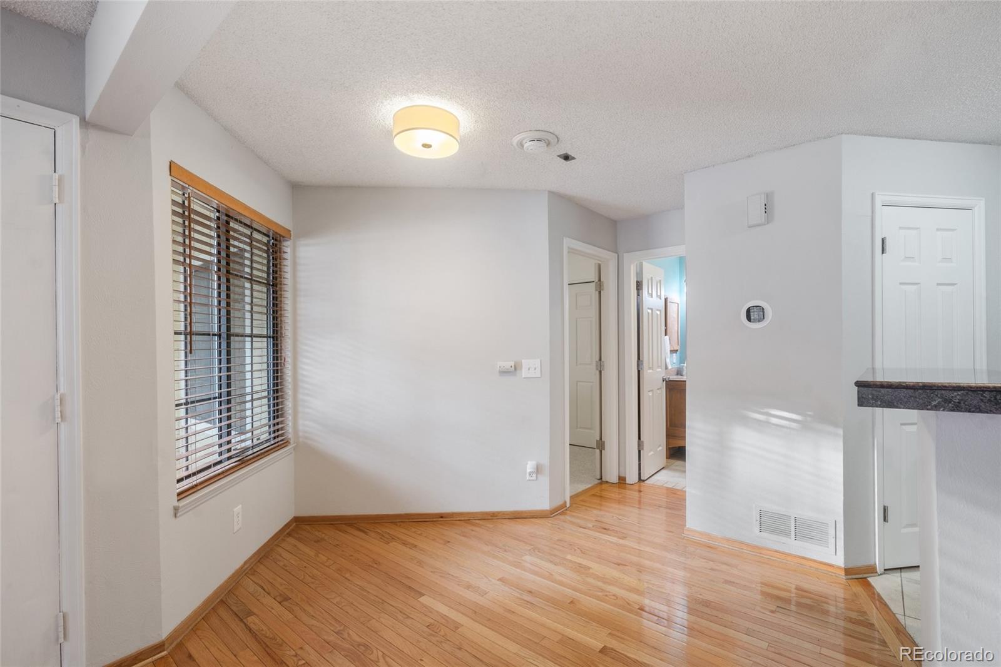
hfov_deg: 96.7
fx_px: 445
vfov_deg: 73.7
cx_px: 500
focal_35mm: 16
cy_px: 334
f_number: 8
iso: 400
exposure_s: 1/1.67
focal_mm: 16
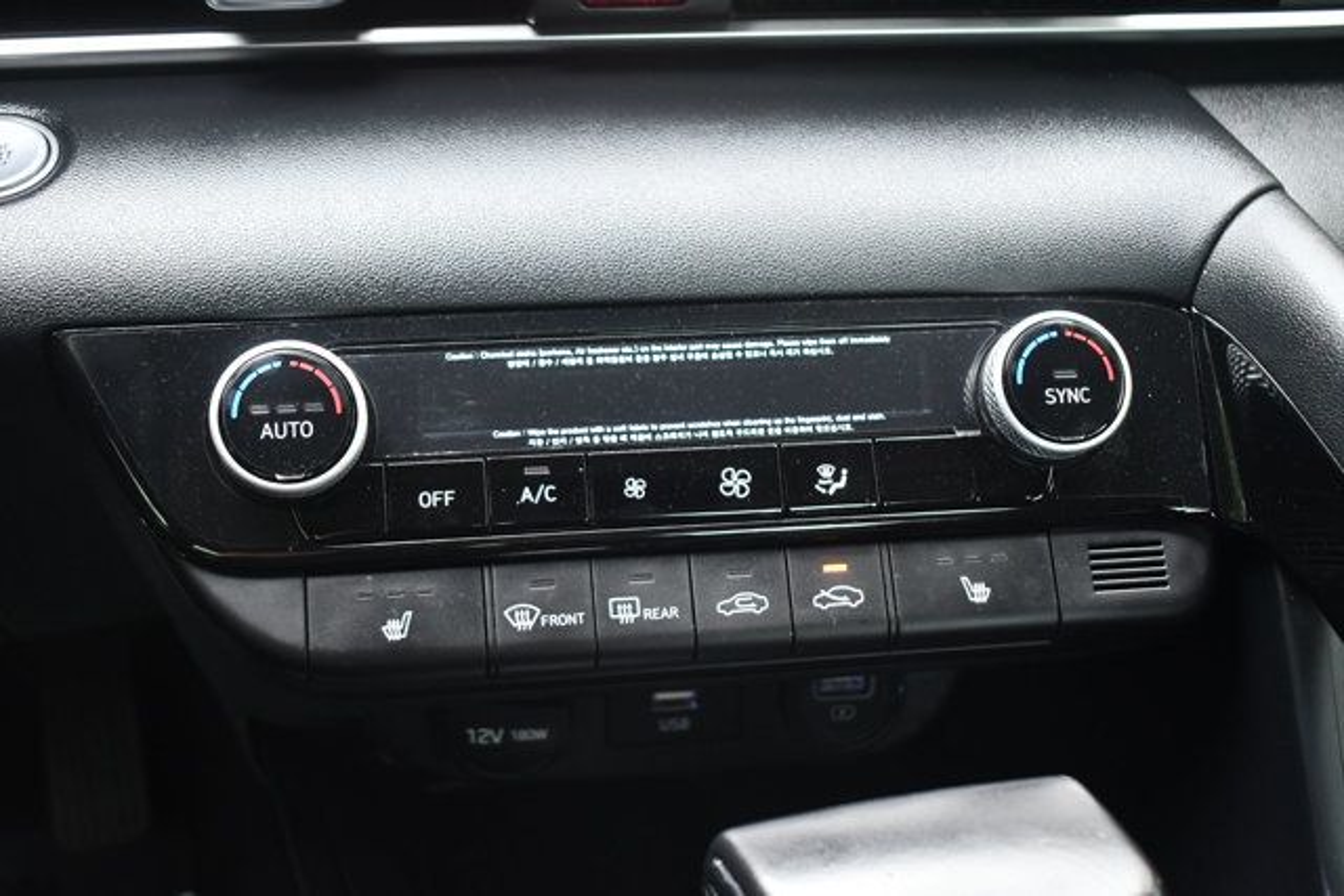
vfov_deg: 29.3
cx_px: 672
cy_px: 448
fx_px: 1718
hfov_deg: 42.7
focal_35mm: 46
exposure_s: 1/125
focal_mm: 31
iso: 1250
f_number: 4.2
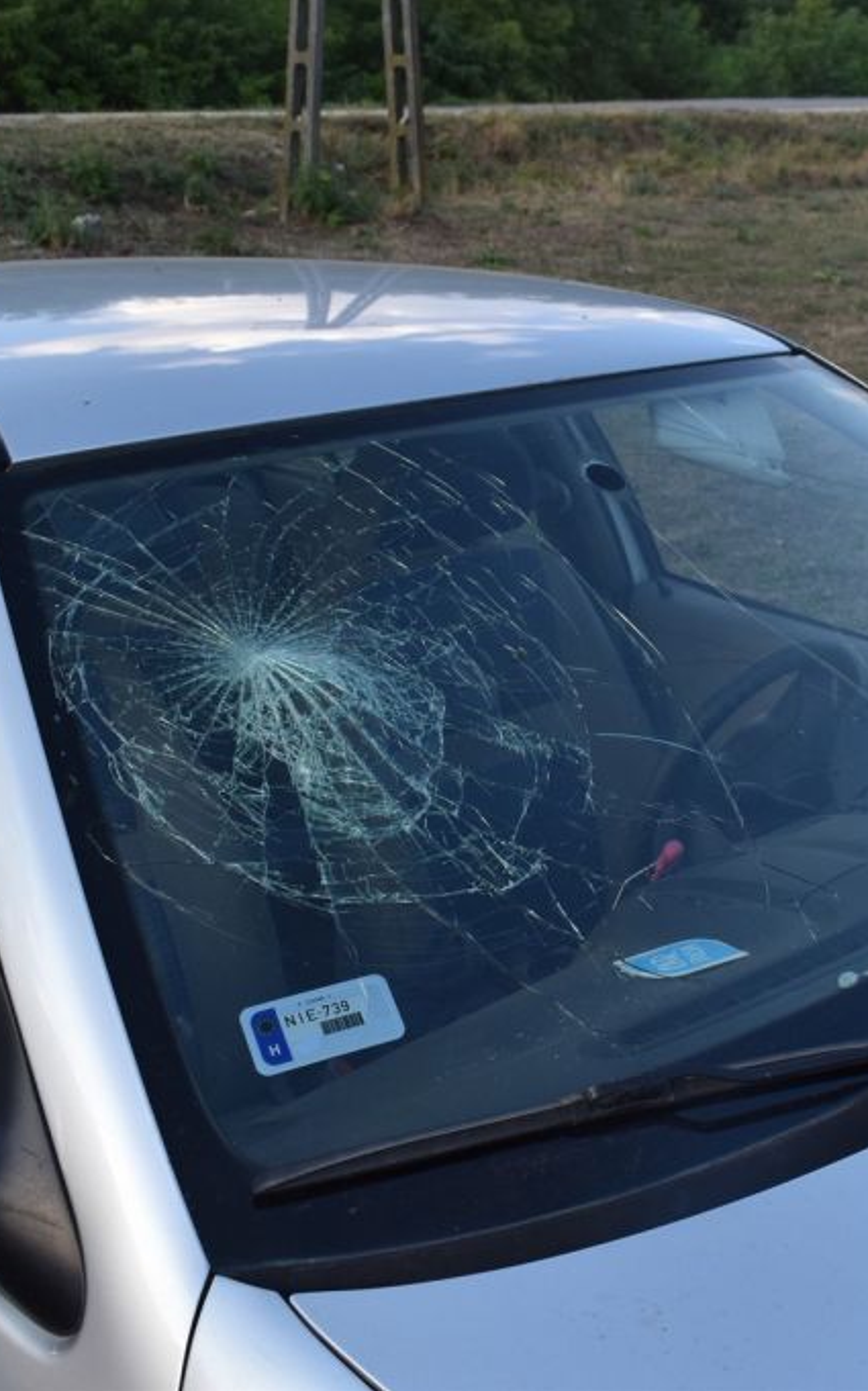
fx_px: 1743
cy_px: 696
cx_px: 658
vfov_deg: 43.5
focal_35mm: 46
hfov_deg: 27.6
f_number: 8
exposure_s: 1/250
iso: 360
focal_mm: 20
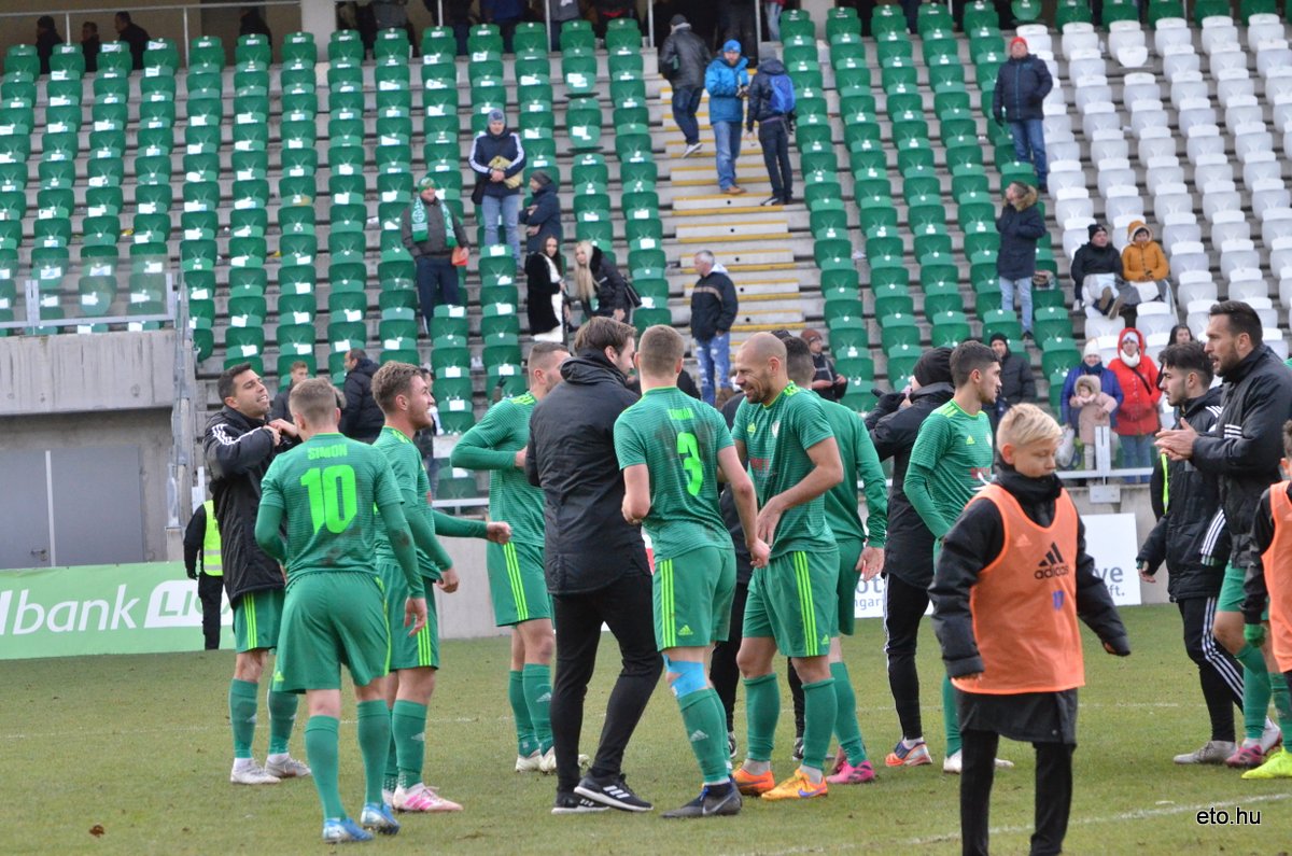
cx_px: 646
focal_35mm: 202
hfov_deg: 10.2
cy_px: 428
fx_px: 7253
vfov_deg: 6.8
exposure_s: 1/800
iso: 3200
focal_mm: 135
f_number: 7.1
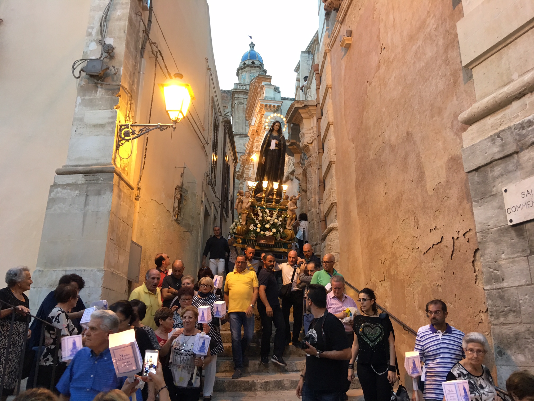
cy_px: 200
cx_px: 267
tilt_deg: +18.5
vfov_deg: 48.2
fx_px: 447
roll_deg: -1.2
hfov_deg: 61.7
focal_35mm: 29
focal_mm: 4.15
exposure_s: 1/17
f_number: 2.2
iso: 64
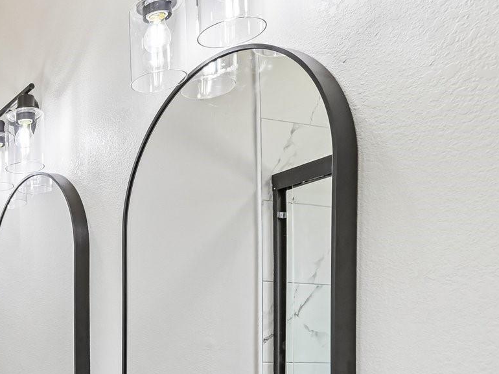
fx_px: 663
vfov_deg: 29.4
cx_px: -111
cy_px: 378
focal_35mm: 46
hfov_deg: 33.1
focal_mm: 18
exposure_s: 1/100
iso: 400
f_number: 8
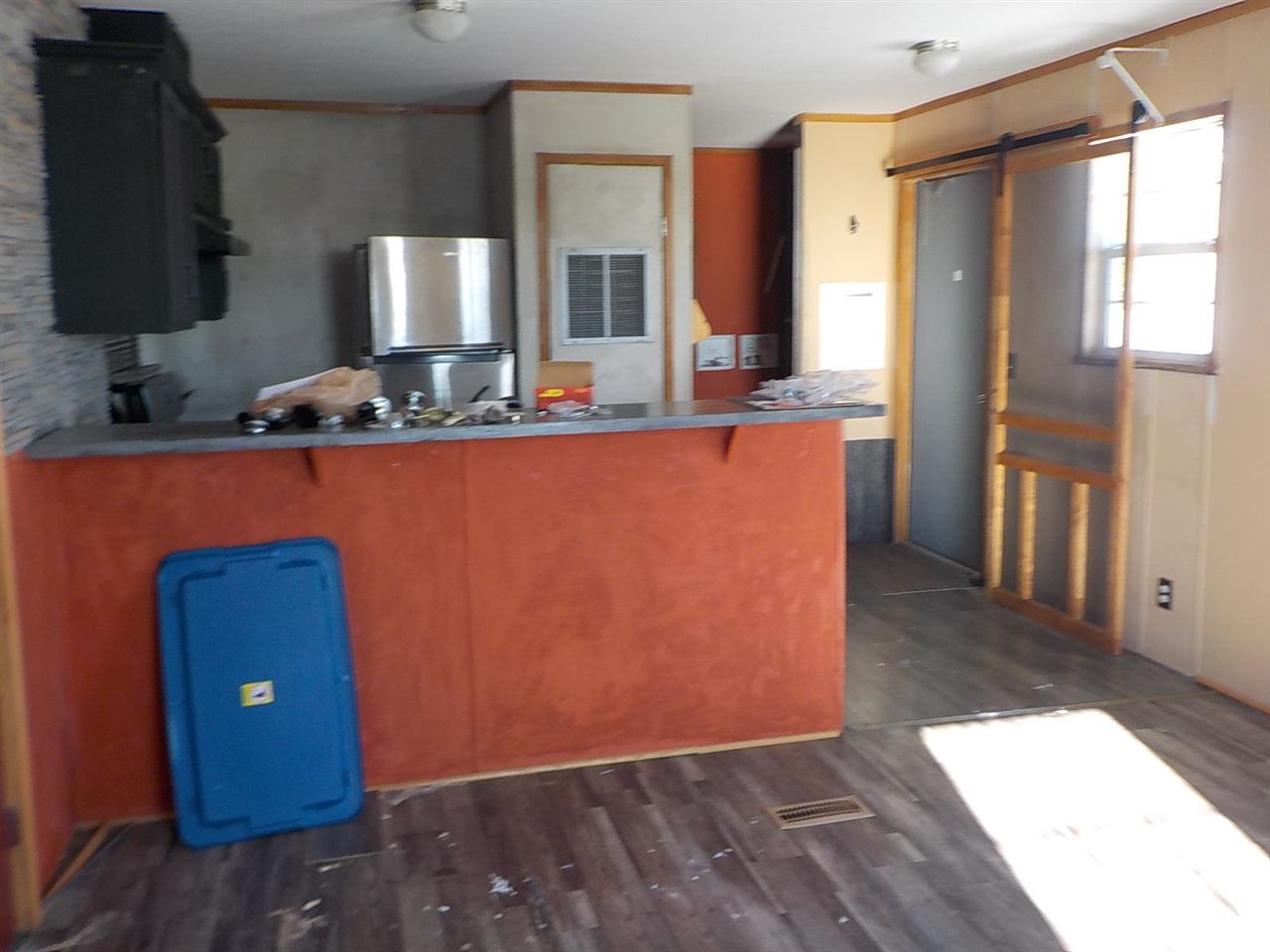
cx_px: 635
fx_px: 1101
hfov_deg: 60.0
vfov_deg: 46.8
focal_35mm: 30
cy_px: 476
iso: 125
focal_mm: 4.1
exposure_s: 1/30
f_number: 3.3
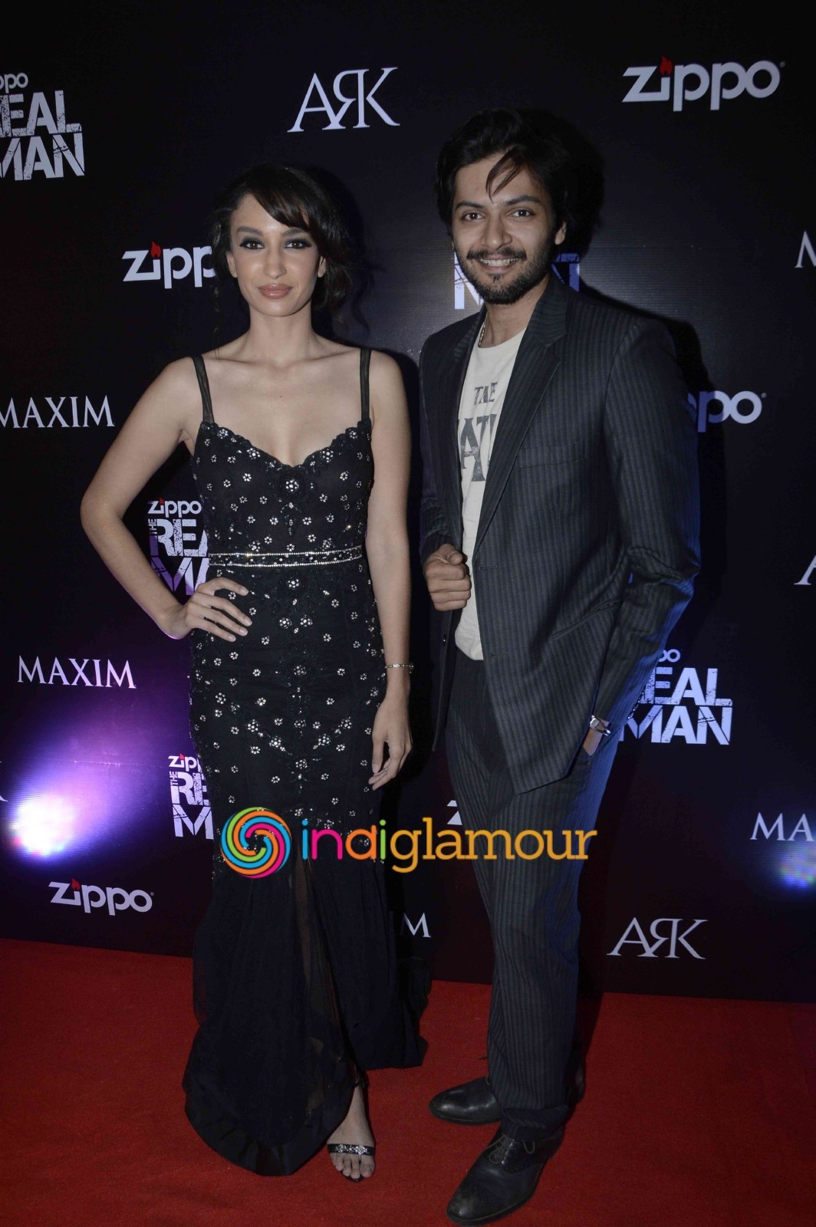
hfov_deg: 47.9
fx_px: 920
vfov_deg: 67.4
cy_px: 614
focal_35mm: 27
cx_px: 408
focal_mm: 18
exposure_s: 1/200
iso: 800
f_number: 8
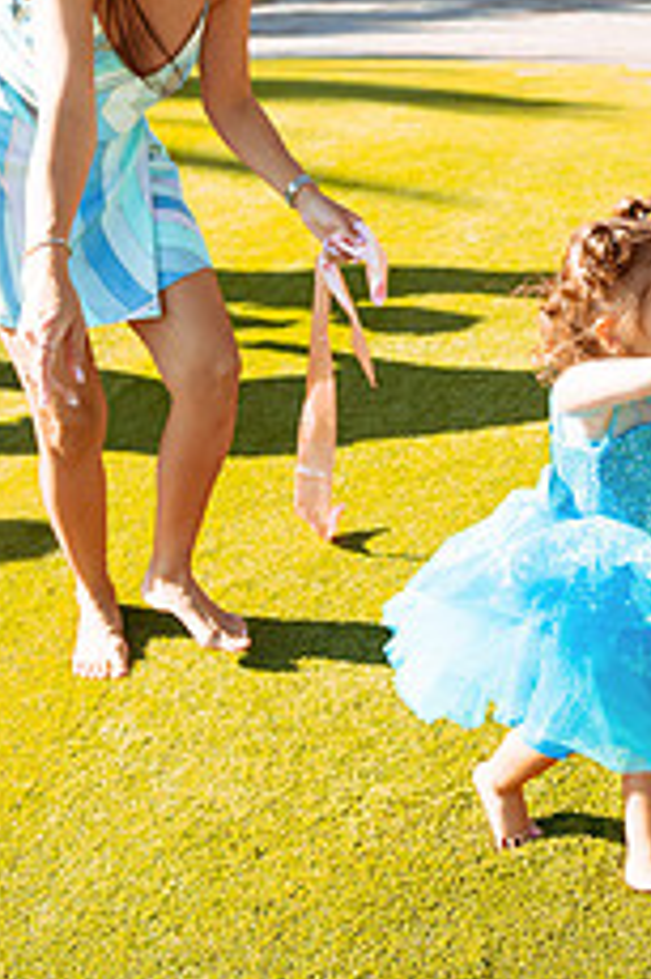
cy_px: 306
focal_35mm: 47
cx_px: 481
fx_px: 1277
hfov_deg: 28.2
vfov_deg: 41.3
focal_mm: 24
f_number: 2.8
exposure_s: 1/2000
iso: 100
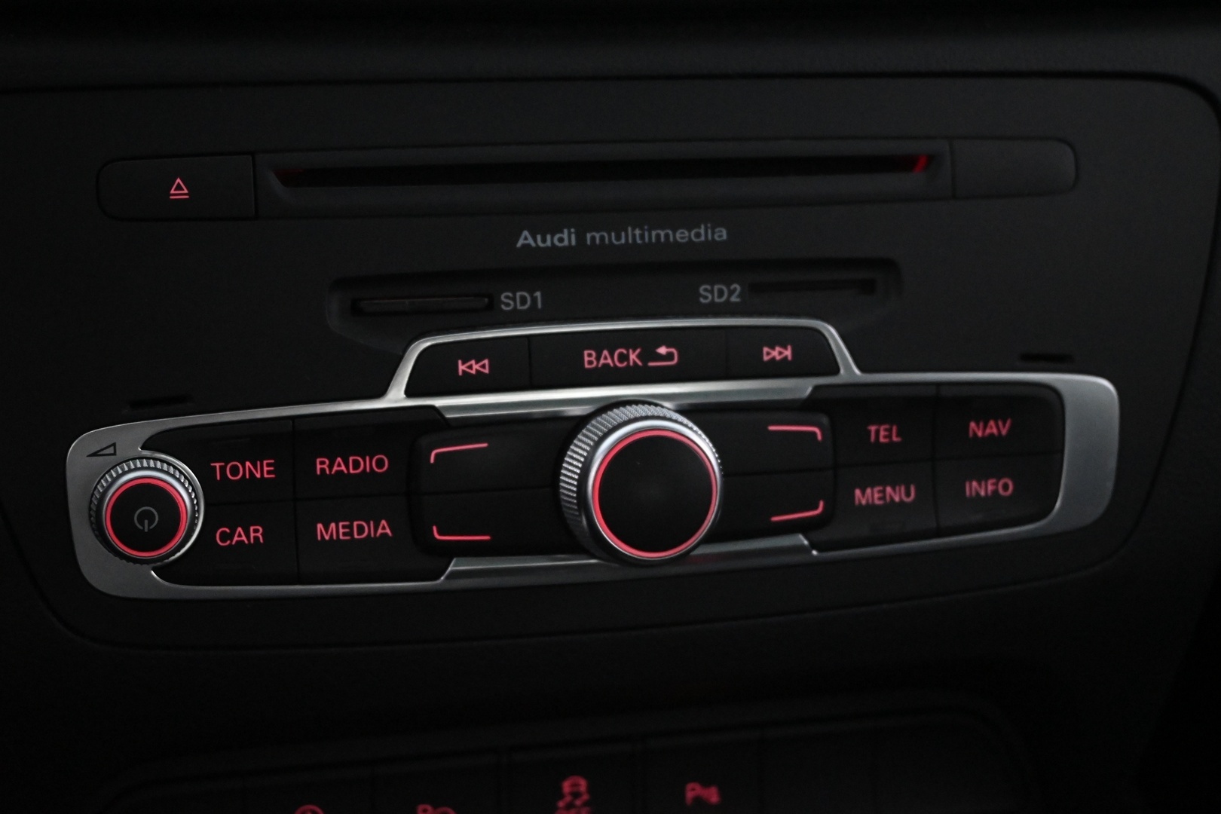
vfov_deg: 24.4
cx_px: 610
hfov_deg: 35.9
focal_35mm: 56
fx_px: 1882
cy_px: 407
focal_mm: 37
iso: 7200
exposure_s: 1/60
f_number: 5.3
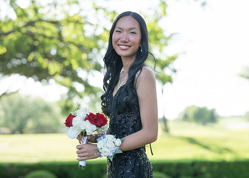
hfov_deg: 29.0
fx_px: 481
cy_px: 105
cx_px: 134
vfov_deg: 20.9
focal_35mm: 68
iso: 160
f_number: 1.8
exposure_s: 1/1000
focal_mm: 50
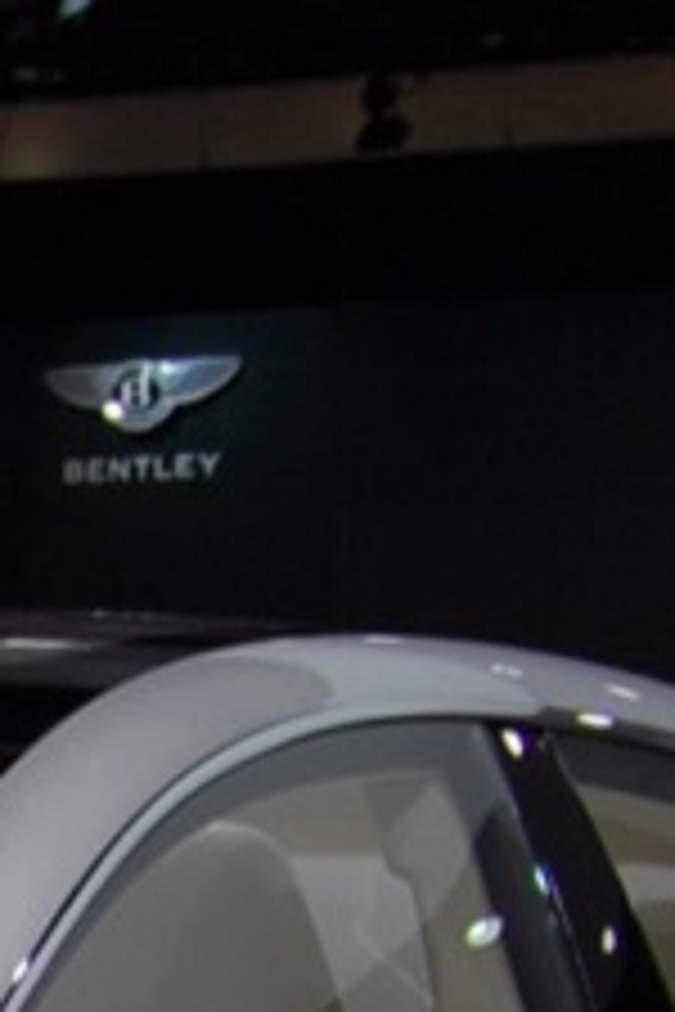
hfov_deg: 6.1
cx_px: -1404
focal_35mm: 205
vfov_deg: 9.5
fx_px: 5765
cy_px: 1835
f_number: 7.1
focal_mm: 22
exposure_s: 1/200
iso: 200
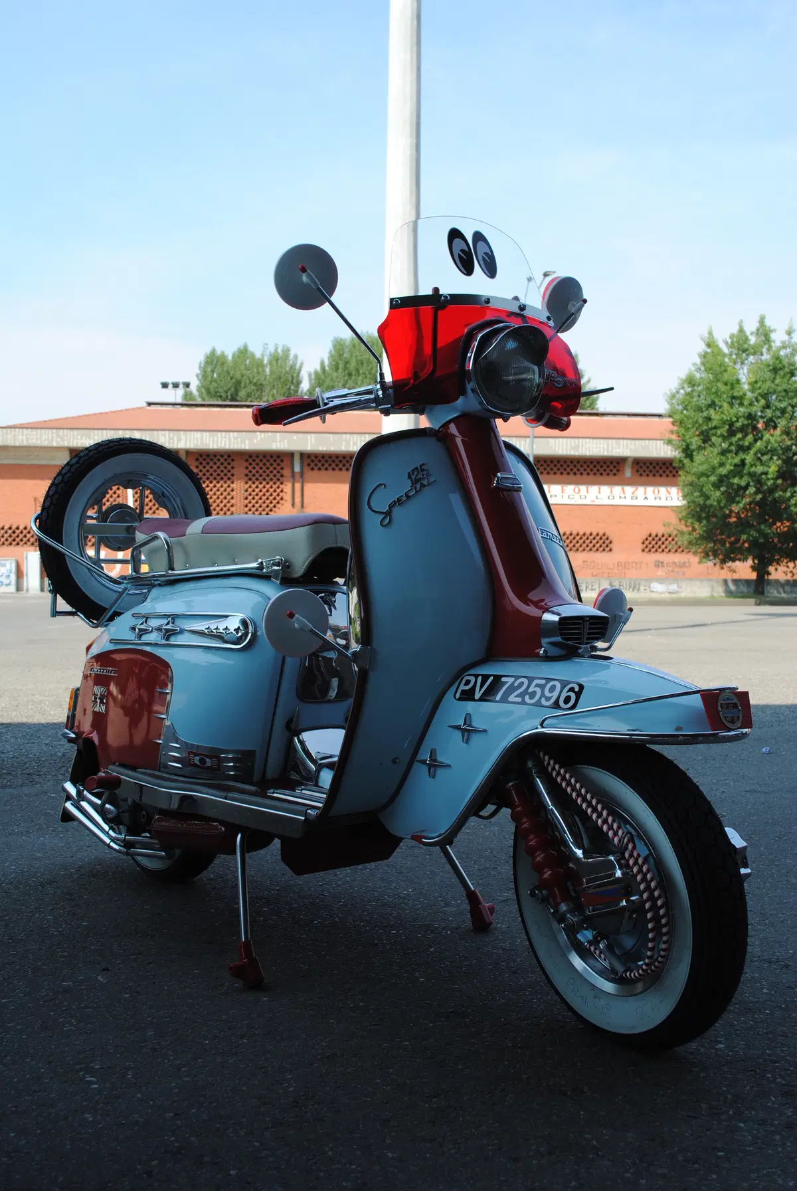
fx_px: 1192
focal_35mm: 36
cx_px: 398
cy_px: 596
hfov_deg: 37.0
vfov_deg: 53.1
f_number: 6.3
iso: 100
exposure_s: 1/160
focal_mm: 24
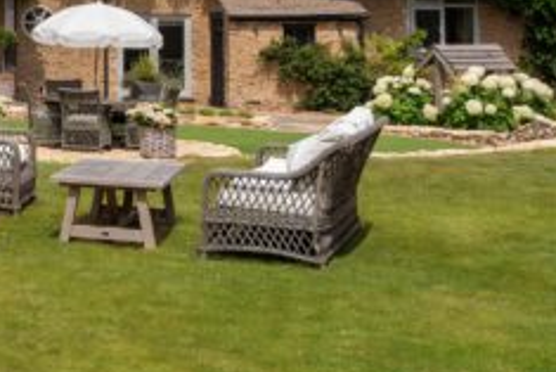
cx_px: -289
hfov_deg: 18.4
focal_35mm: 98
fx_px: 1514
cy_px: -50
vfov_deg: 13.7
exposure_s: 1/250
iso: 100
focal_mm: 30
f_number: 8
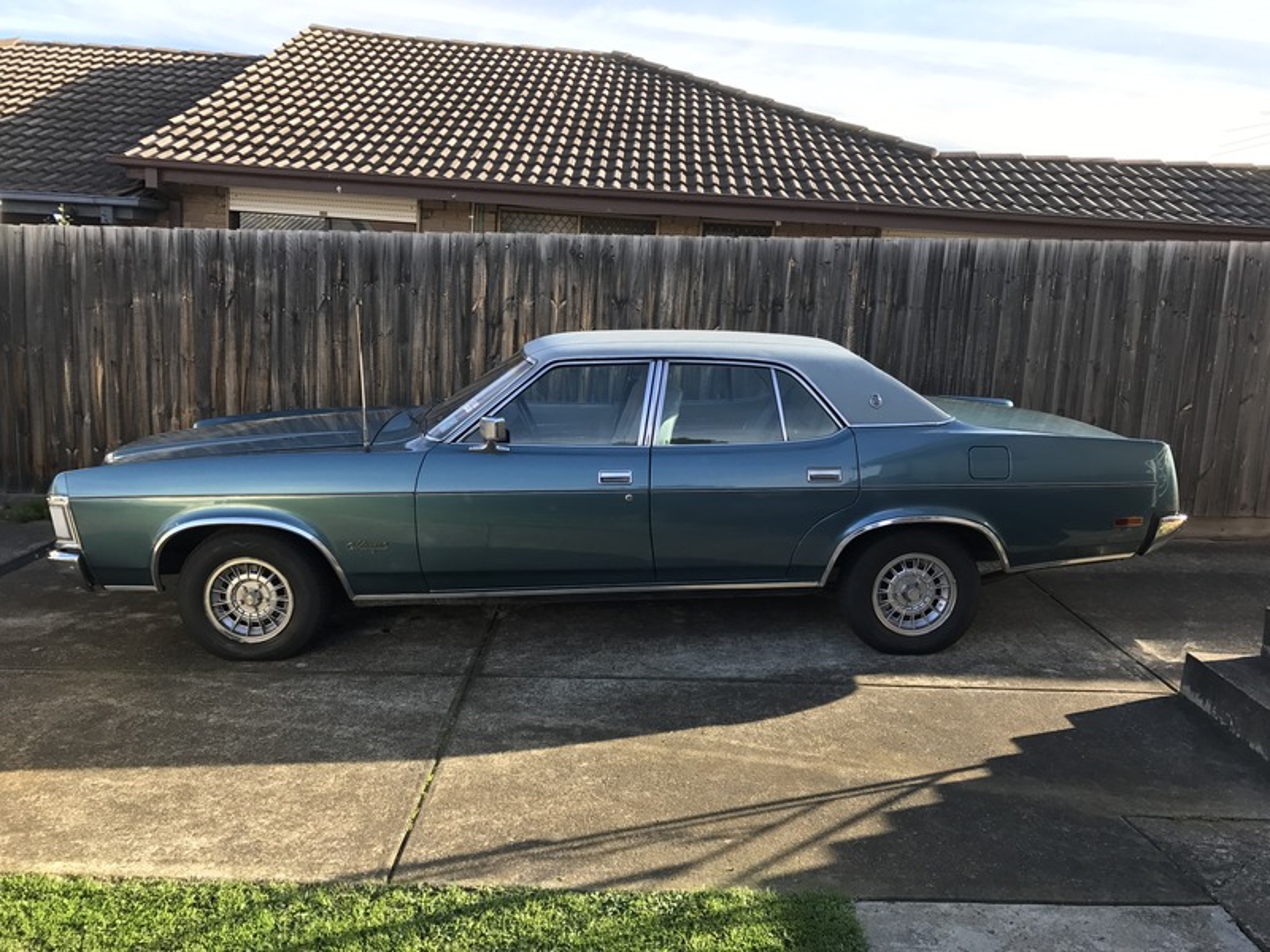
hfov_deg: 63.4
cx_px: 635
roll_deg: -4.3
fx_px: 1027
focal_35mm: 28
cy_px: 476
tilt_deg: -9.7
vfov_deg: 49.7
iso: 20
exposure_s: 1/321
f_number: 1.8
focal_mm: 3.99
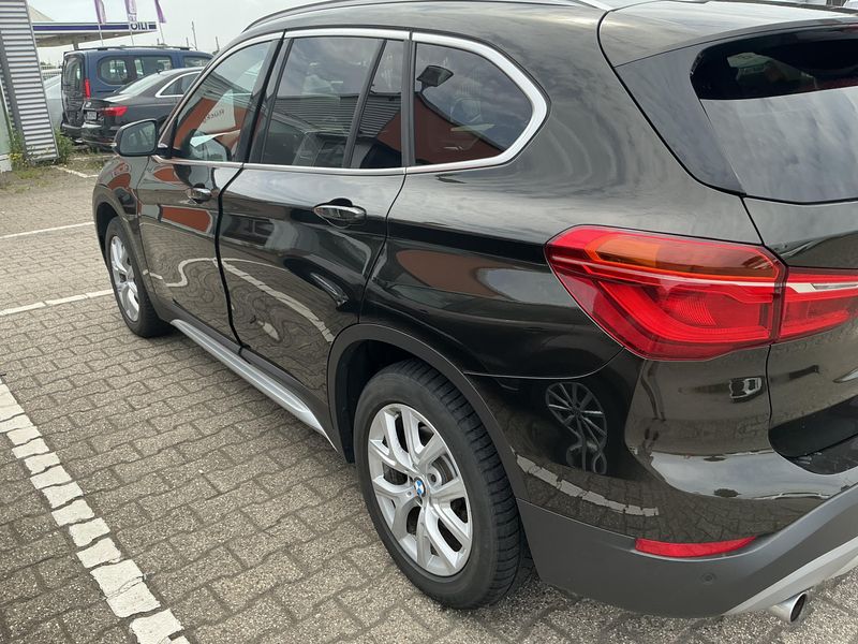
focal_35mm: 28
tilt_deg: -15.1
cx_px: 429
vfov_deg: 49.7
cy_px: 322
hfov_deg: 63.4
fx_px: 694
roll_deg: -2.0
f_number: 1.8
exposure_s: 1/574
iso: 25
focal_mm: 3
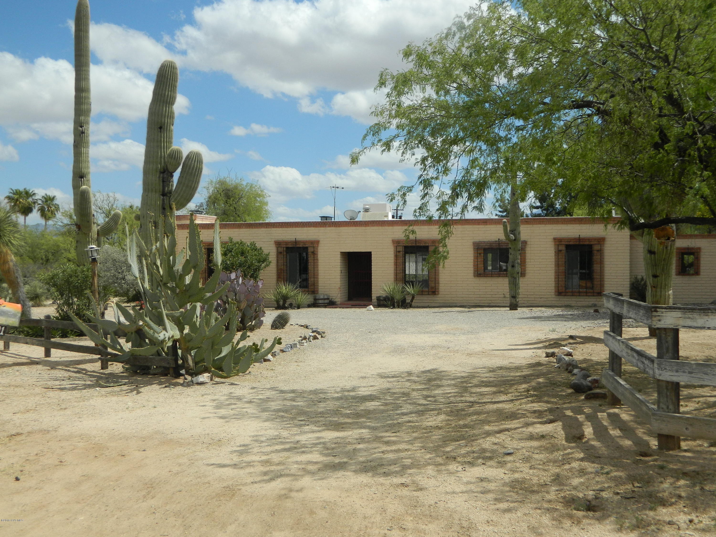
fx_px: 848
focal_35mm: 41
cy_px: 268
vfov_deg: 35.1
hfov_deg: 45.8
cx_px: 358
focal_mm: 7.3
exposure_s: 1/200
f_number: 9.8
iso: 80
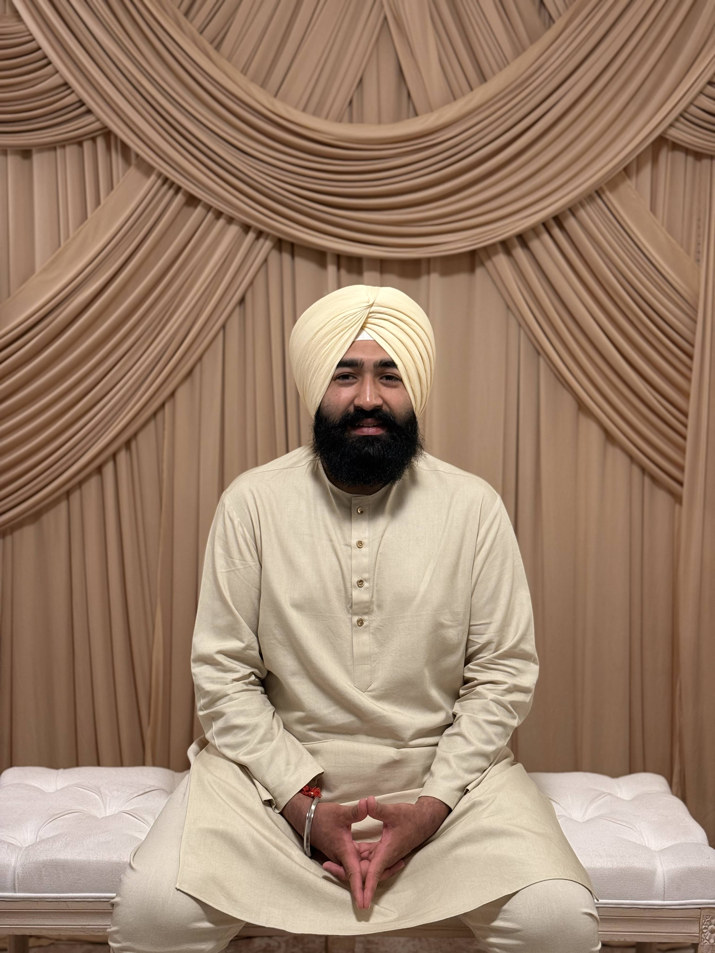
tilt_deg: -8.0
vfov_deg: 39.7
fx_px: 1322
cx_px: 358
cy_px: 476
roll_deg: -1.2
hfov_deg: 30.3
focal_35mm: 48
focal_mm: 6.76
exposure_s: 1/60
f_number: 1.78
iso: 160
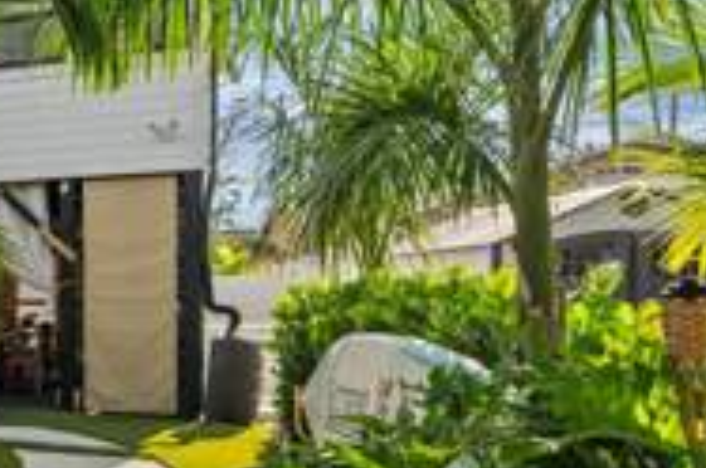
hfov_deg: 35.3
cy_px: 232
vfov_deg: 32.5
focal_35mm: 41
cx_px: -177
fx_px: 803
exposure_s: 1/125
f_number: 9
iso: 250
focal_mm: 16
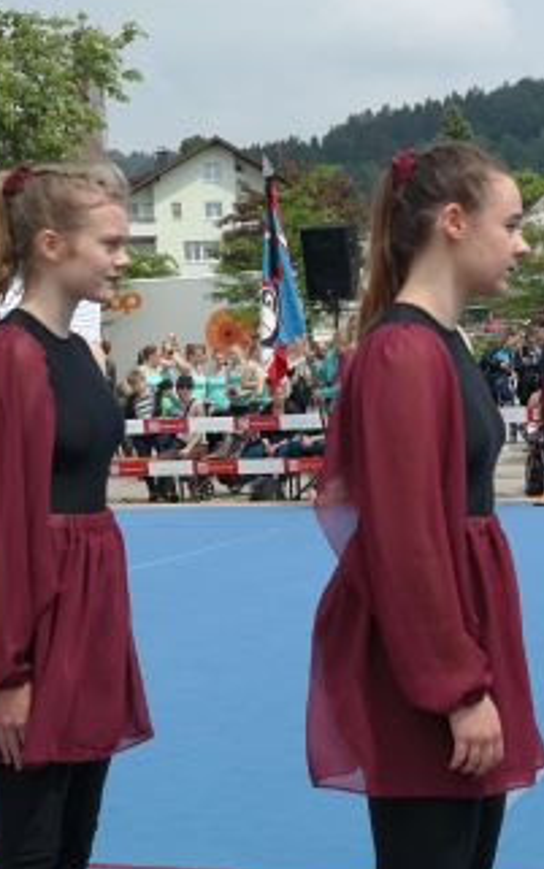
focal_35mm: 67
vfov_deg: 30.6
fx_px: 1587
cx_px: 566
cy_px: 391
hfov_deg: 18.8
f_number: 7.1
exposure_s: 1/320
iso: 100
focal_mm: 22
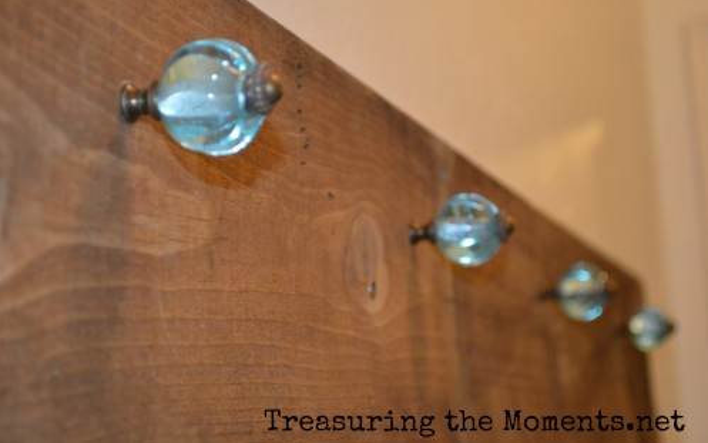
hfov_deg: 24.5
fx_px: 1631
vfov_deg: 15.5
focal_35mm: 85
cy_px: 209
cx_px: 355
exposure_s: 1/60
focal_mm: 55
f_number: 5.6
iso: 2200
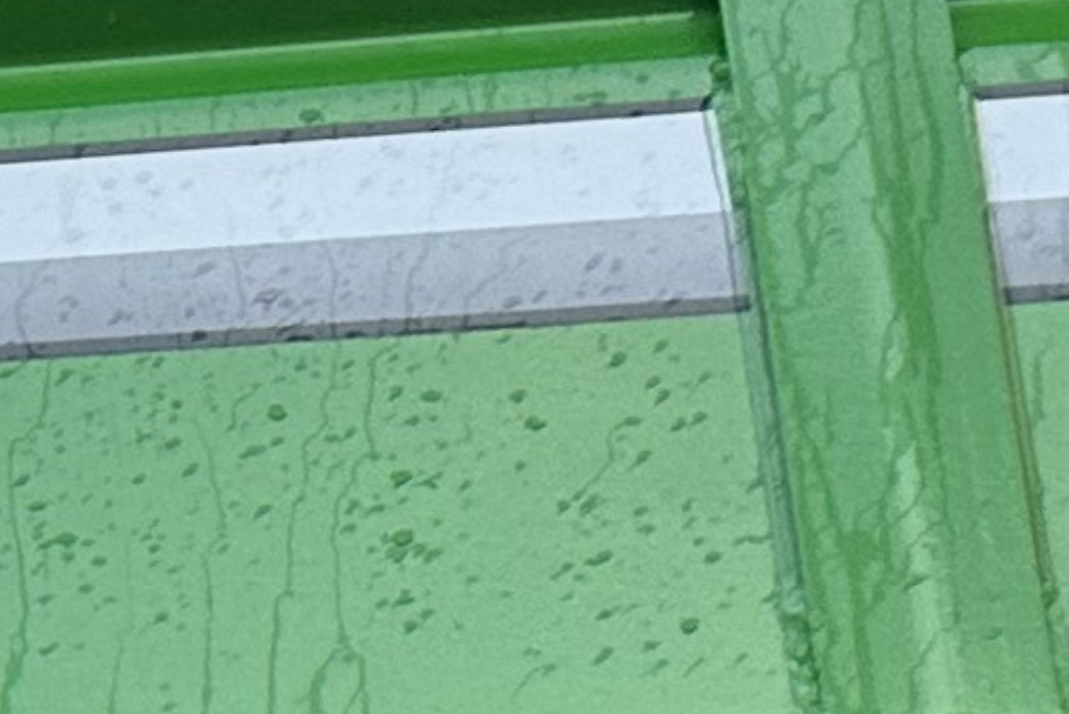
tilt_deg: +22.0
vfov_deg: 6.9
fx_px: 5881
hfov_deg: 9.1
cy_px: 535
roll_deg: -1.0
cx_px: -1641
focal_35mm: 198
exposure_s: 1/121
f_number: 1.78
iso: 100
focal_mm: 6.86
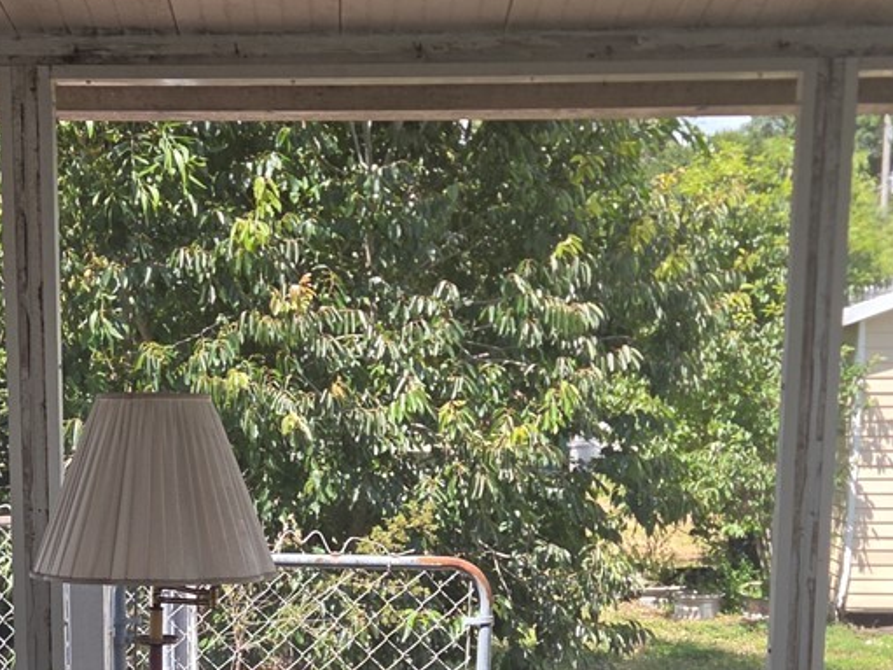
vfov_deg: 19.6
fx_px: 1857
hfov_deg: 26.7
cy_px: 729
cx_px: 239
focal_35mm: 72
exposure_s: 1/239
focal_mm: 5.4
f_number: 1.8
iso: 25
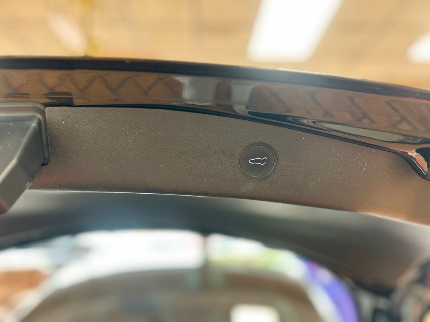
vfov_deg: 53.1
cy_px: 161
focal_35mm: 26
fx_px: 323
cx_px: 215
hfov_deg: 67.3
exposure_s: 1/60
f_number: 1.5
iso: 320
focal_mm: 5.7
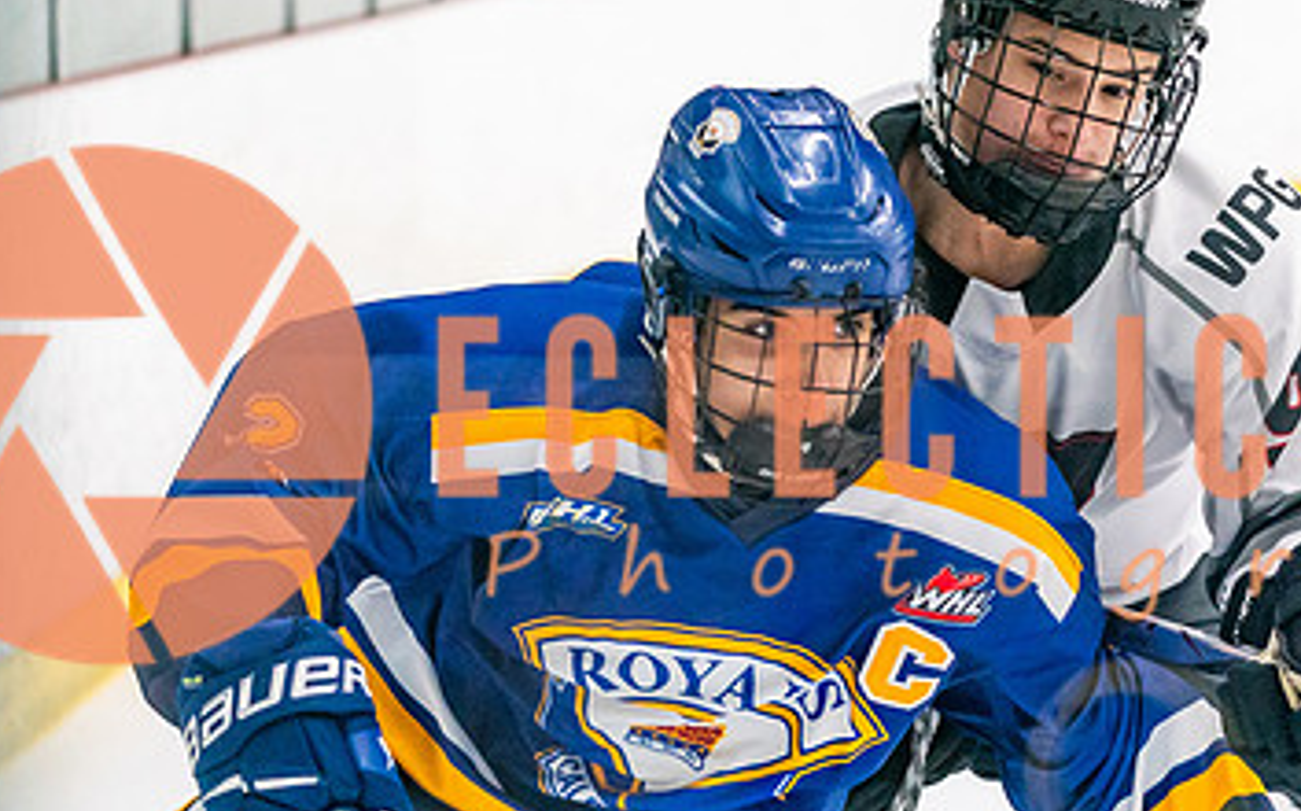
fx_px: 4995
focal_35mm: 141
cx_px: 896
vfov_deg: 9.3
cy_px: 307
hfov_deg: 14.8
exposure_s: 1/1250
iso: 3200
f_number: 2.8
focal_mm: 70
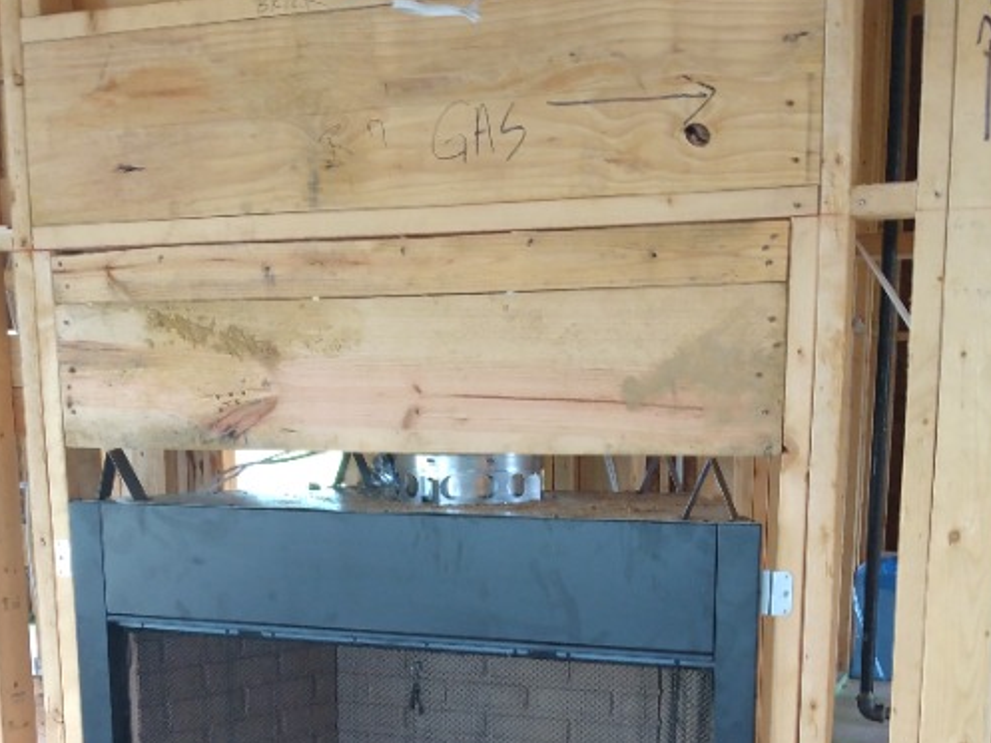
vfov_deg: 36.4
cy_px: 659
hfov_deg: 50.1
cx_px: 491
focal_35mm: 37
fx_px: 1060
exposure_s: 1/30
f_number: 2
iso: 222
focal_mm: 3.54
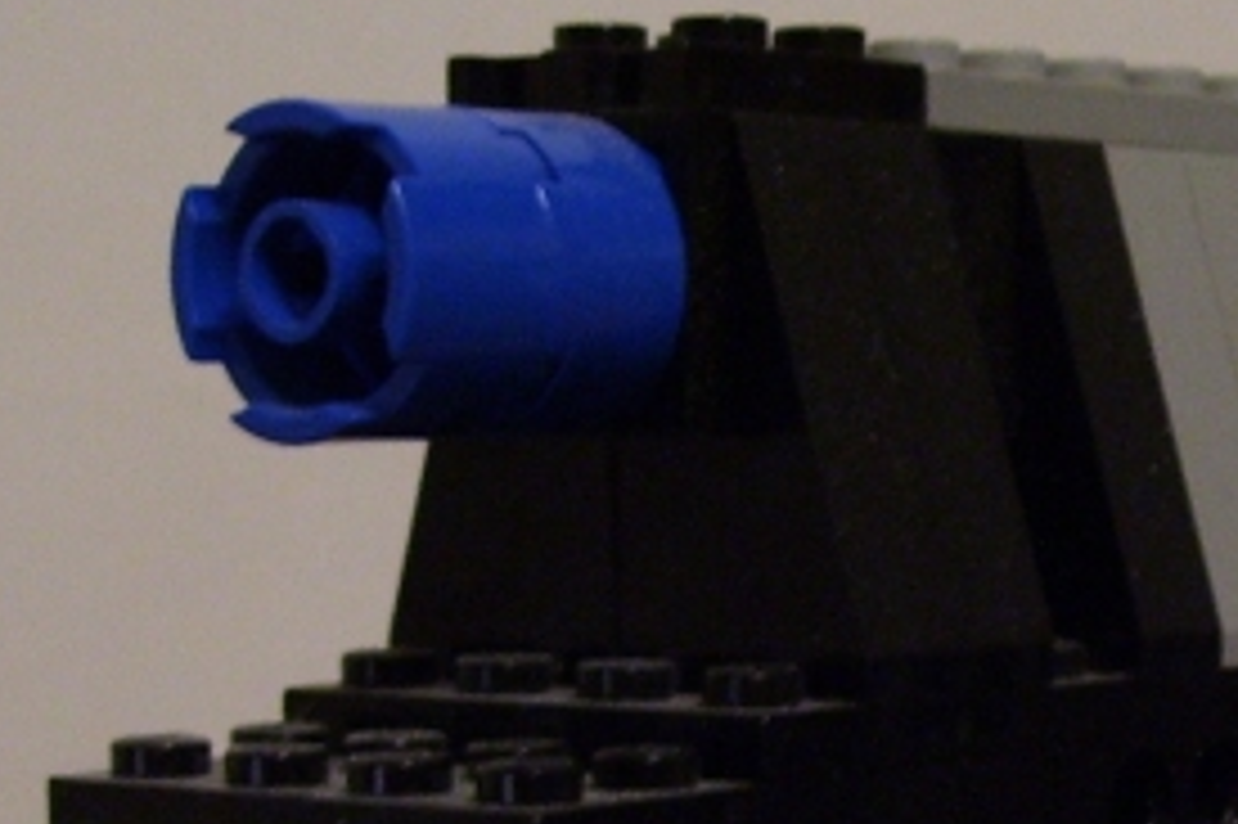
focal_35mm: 119
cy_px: 878
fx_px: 4090
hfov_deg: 16.9
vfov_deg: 11.4
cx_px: 1224
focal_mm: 6
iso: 160
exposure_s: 1/8
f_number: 2.7
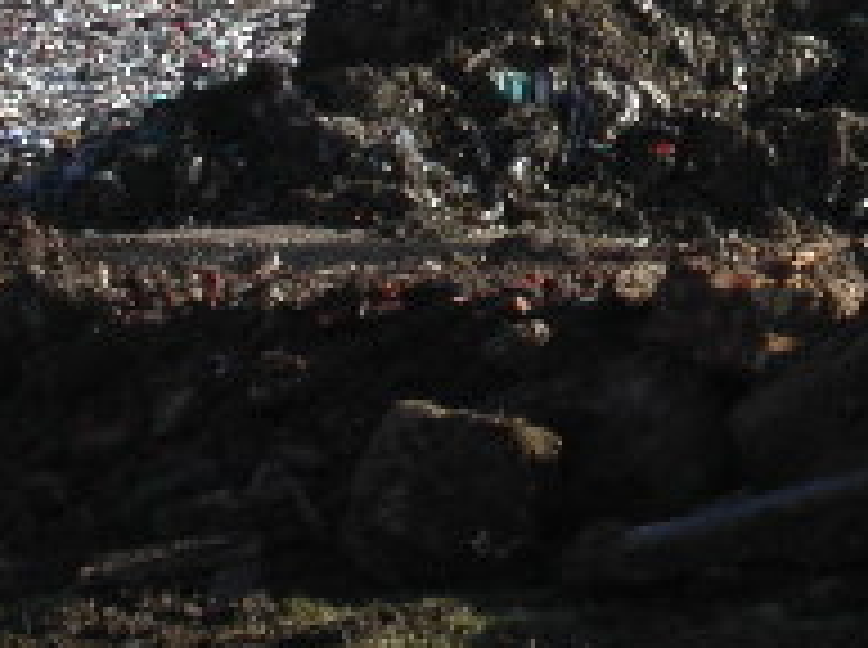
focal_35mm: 379
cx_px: 1318
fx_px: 9486
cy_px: -266
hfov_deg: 5.2
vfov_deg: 3.9
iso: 100
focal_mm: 23.4
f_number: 8
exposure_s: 1/350
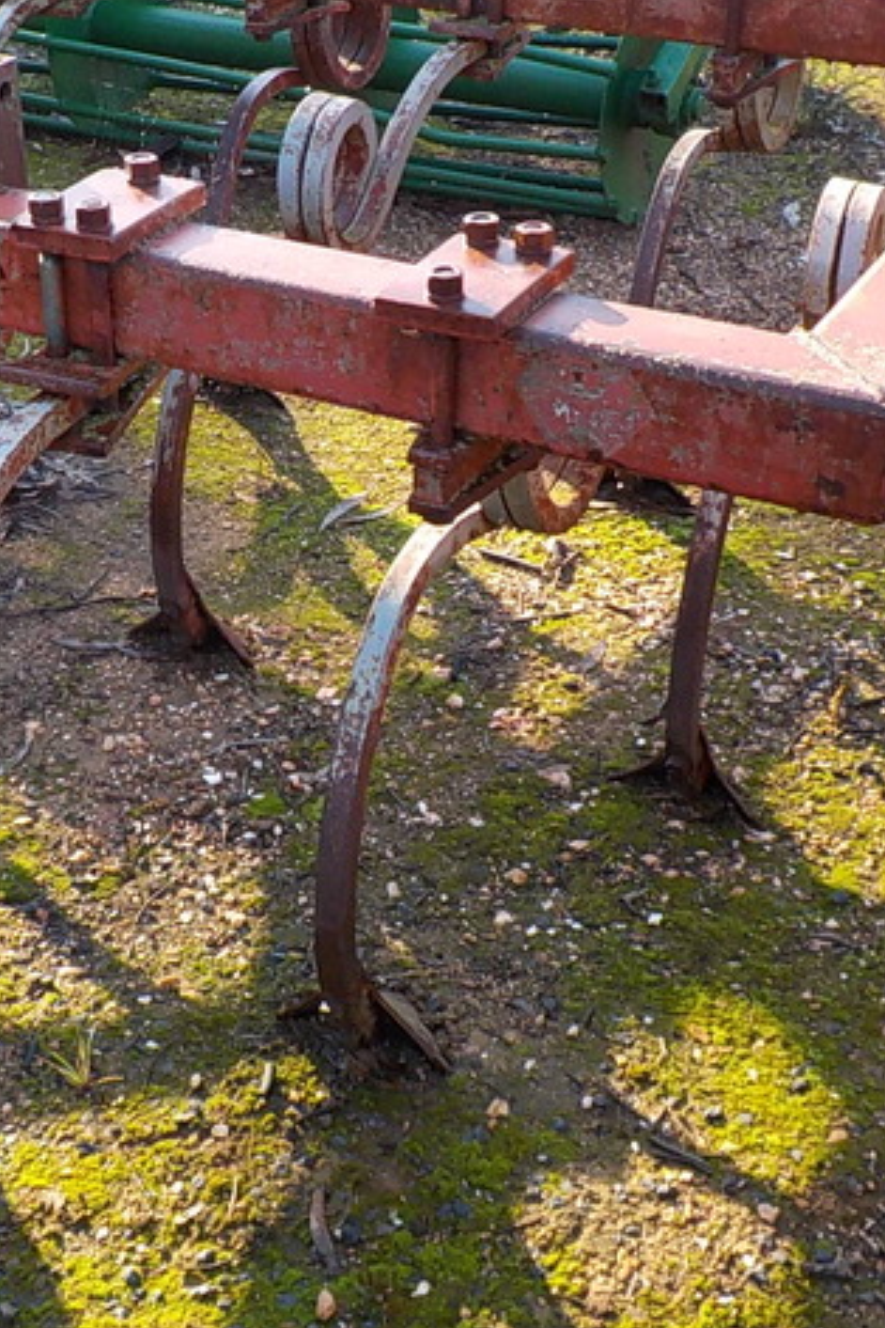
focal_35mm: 53
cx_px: 302
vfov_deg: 37.3
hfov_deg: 25.4
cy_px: 516
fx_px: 1954
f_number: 3.3
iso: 125
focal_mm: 4.1
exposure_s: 1/100
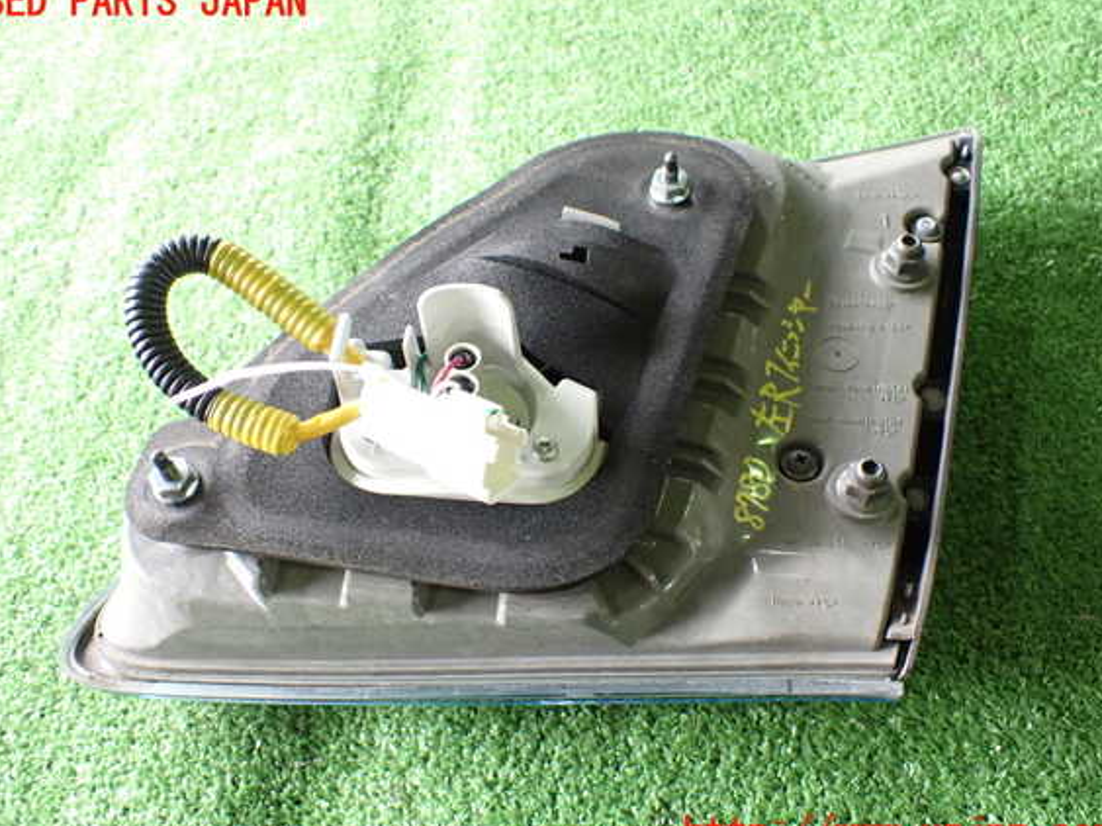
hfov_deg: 56.8
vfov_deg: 44.1
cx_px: 538
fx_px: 1019
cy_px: 419
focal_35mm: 32
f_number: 2.3
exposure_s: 1/80
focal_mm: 5.4
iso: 800
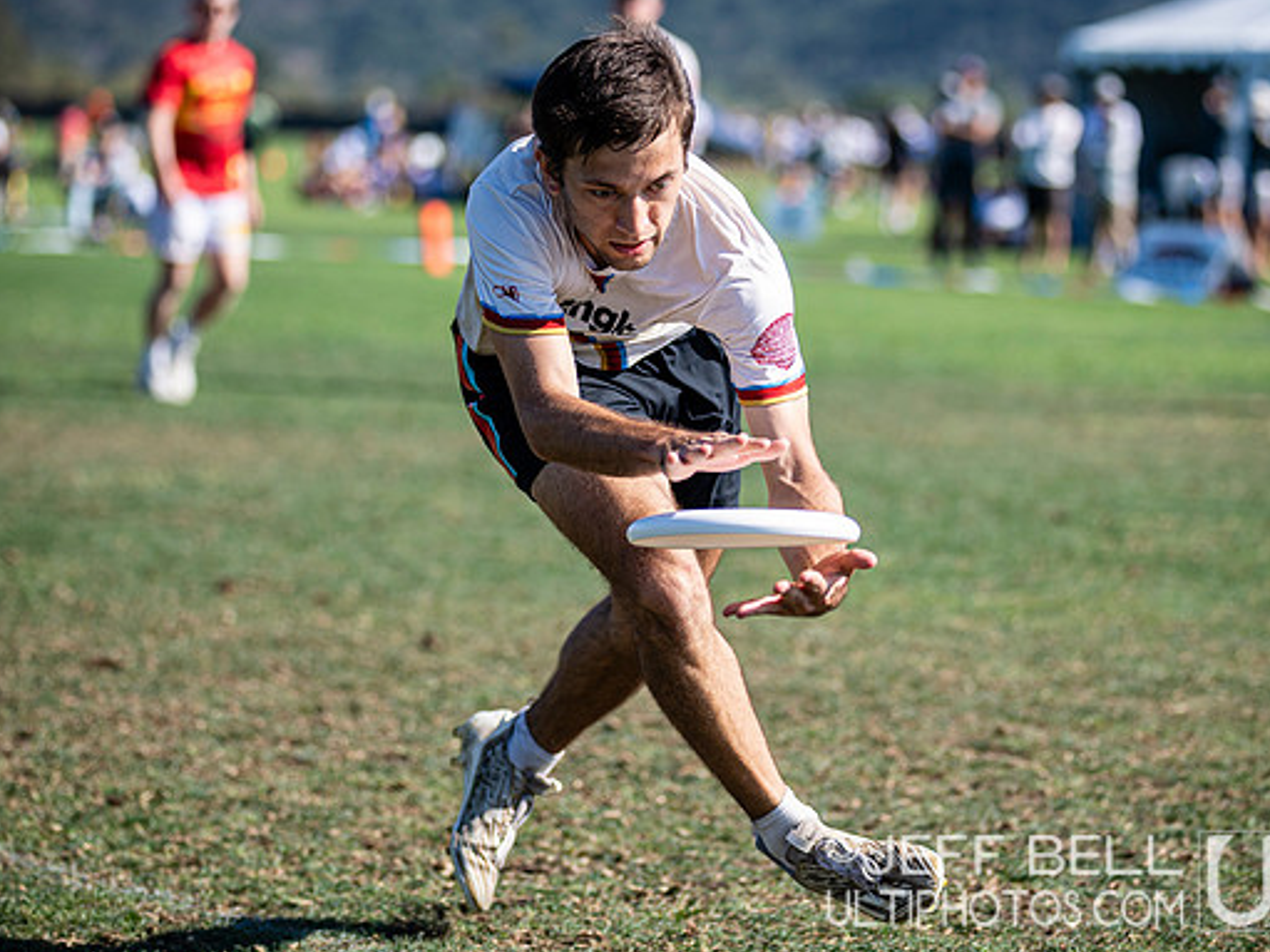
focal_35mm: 149
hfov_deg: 13.2
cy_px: 410
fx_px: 5465
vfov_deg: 10.0
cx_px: 760
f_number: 3.2
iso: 200
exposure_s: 1/2500
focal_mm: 120
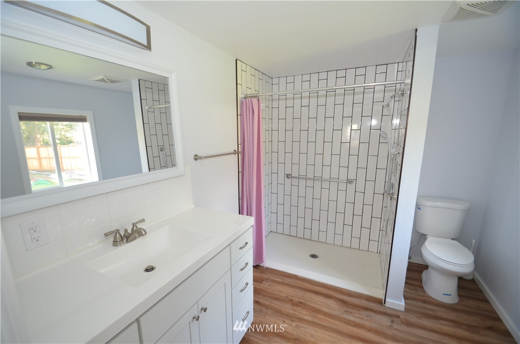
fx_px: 216
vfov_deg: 77.1
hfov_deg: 100.5
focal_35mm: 15
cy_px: 172
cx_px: 260
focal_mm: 10
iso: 640
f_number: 4
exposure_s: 1/60
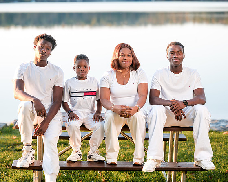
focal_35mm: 104
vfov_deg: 14.8
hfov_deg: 18.5
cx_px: 110
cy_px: 86
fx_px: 702
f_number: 2.5
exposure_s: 1/250
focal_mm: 85
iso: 160
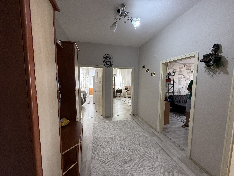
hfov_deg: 102.1
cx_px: 117
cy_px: 88
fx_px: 95
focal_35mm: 14
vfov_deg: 85.7
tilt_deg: -5.1
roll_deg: -1.0
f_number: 2.2
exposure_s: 1/100
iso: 250
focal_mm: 2.22
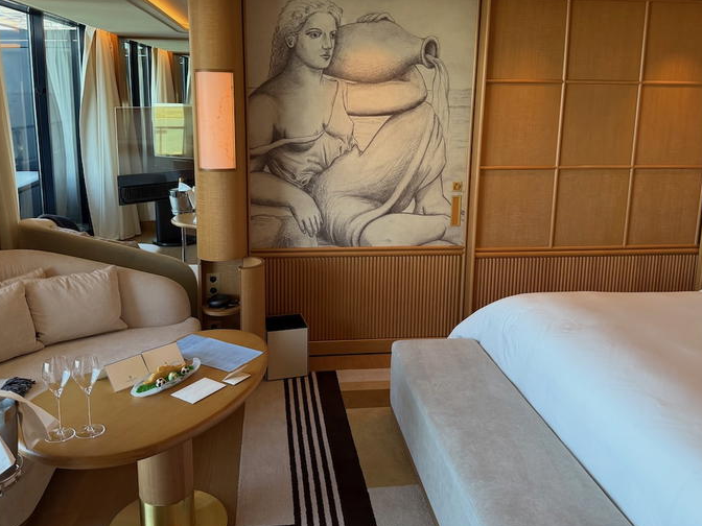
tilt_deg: -11.2
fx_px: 608
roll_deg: -0.3
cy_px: 210
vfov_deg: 46.5
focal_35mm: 30
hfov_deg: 60.0
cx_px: 348
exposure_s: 1/109
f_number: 1.78
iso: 200
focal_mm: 6.76
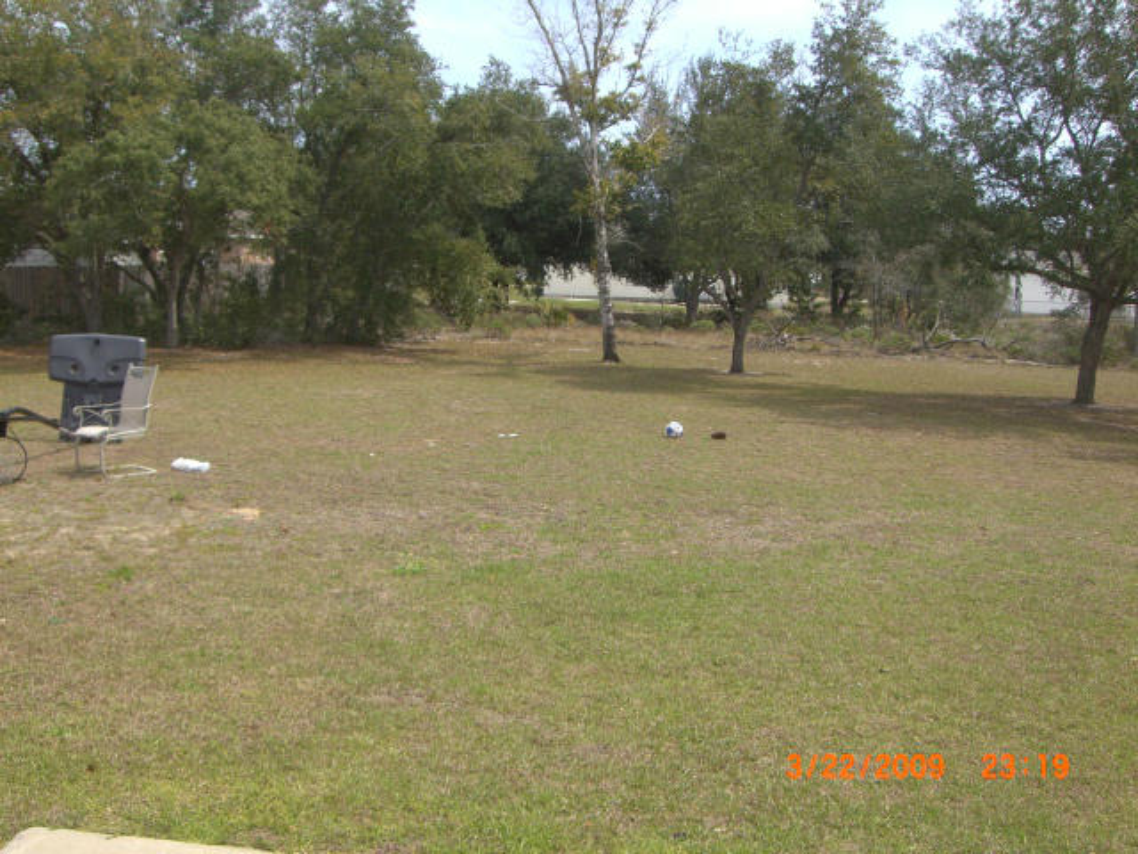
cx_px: 569
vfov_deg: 37.7
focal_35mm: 38
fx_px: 1249
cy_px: 427
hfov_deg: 49.0
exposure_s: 1/320
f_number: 4.3
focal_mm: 6.2
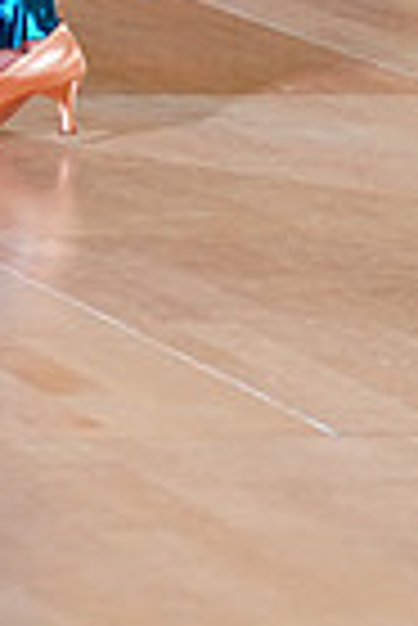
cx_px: -263
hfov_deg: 3.6
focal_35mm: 376
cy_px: -522
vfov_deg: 5.4
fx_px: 6532
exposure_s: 1/400
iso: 2500
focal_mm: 90
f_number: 2.8
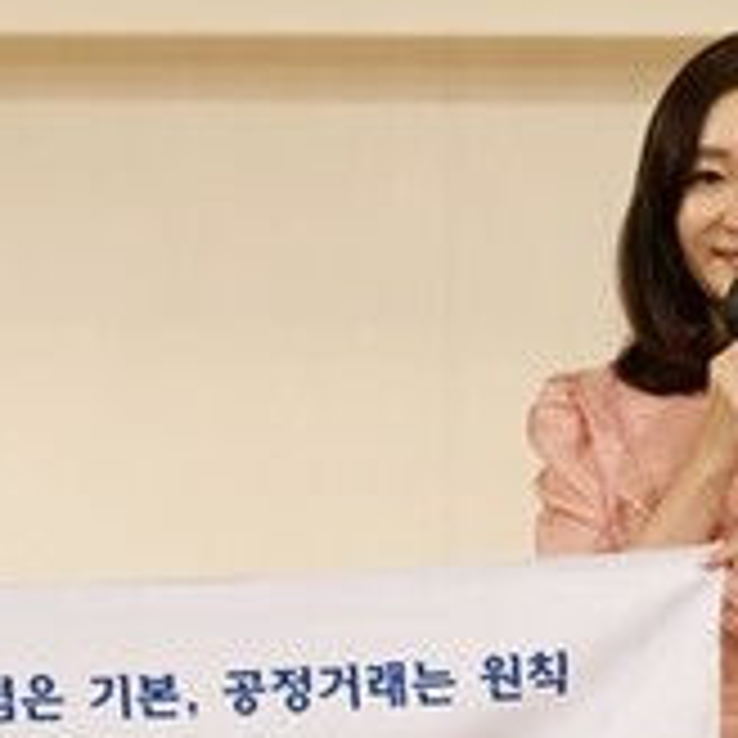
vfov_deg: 6.6
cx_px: 252
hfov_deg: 6.6
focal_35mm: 265
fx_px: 6392
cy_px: 315
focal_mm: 85
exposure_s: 1/160
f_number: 3.5
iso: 320
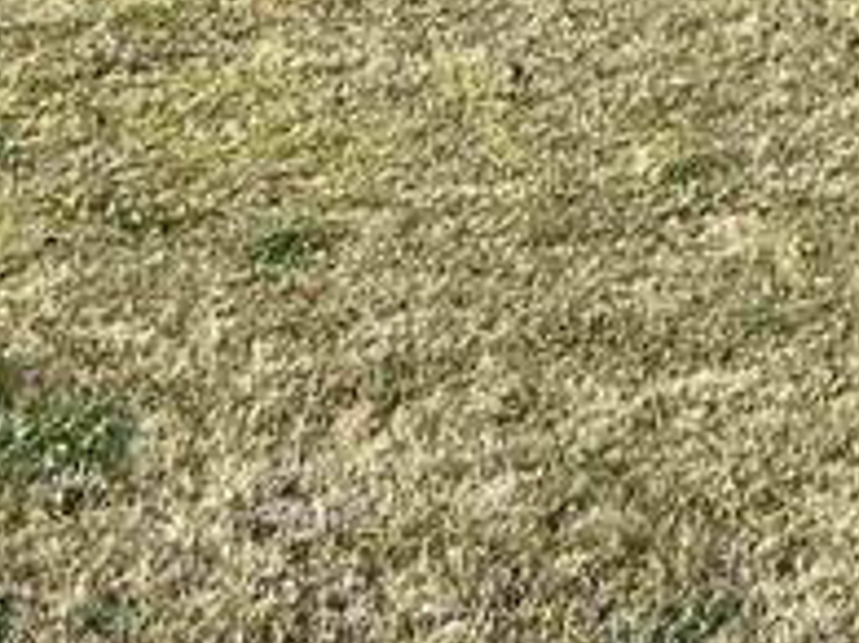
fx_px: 4241
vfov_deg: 8.0
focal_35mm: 171
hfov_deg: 11.1
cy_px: -898
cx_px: 1308
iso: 50
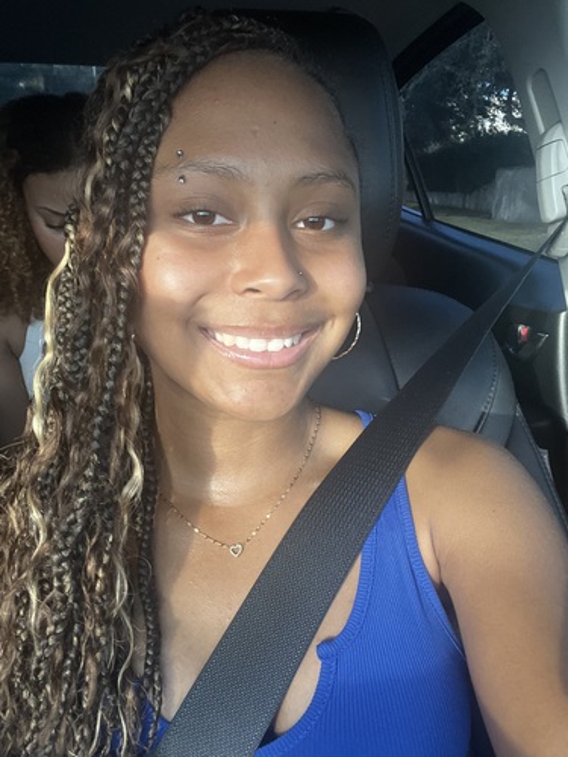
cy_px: 378
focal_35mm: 30
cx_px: 284
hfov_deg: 46.8
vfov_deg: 60.0
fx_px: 656
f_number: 2.2
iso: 64
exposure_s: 1/121
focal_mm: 2.71
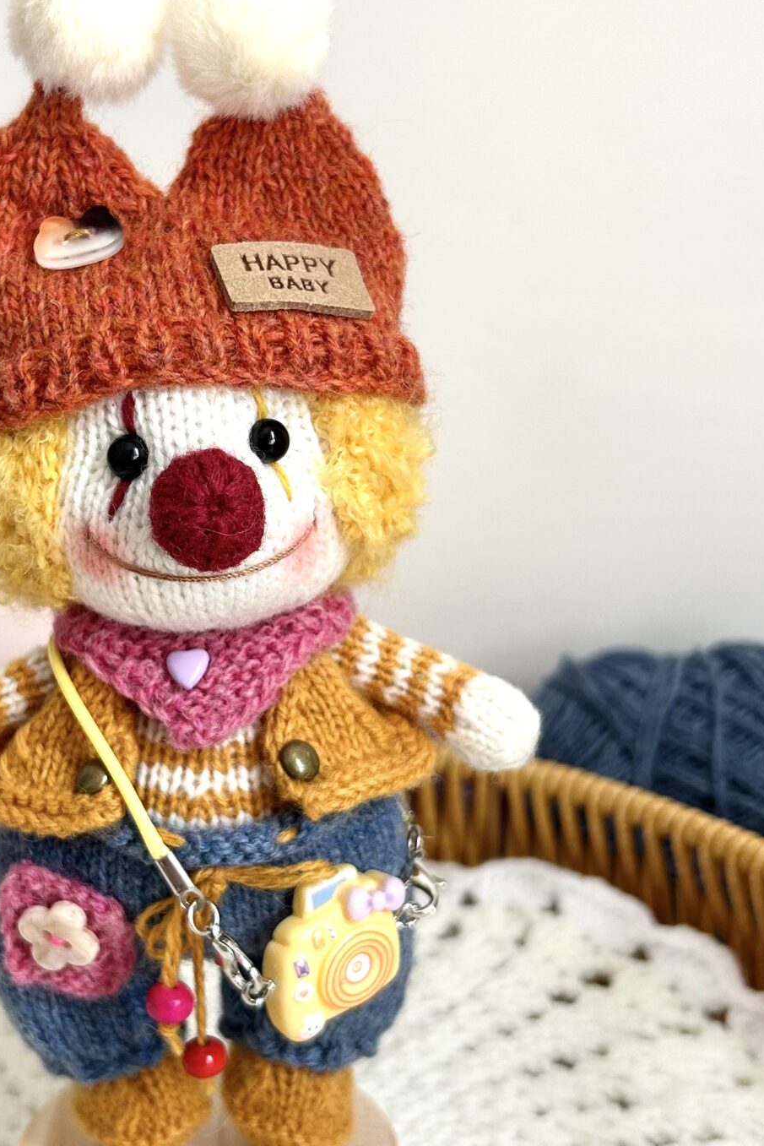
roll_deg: +0.4
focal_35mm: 51
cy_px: 565
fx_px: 1623
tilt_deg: -14.8
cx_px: 193
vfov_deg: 38.9
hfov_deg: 26.2
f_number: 1.5
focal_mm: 5.7
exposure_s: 1/121
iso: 64
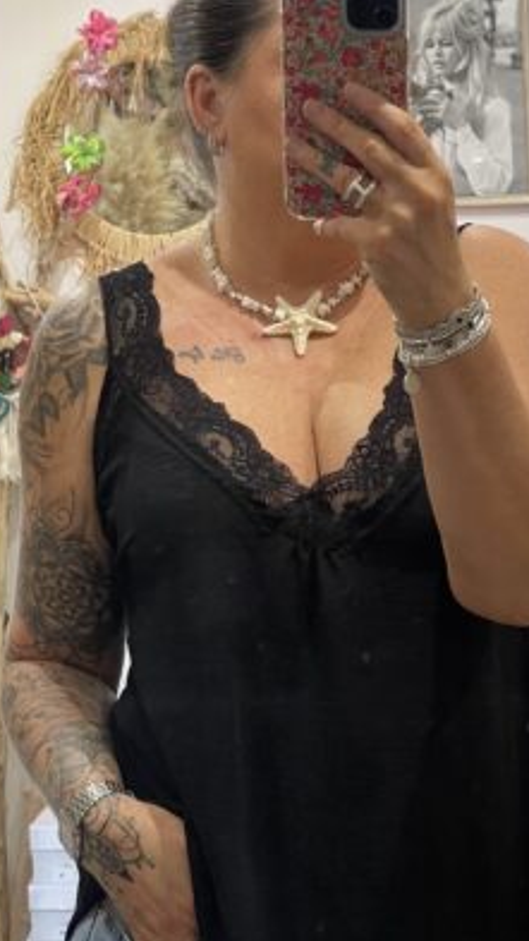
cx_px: 285
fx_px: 1771
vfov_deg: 29.7
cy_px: 472
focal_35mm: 71
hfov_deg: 17.0
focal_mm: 7.5
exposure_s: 1/50
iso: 200
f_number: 2.2
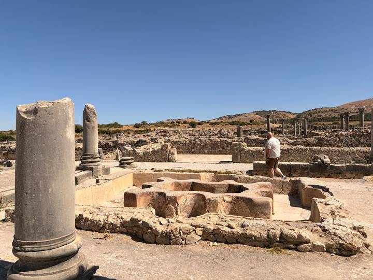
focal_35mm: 26
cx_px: 186
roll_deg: +1.2
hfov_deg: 67.3
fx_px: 280
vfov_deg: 53.1
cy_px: 140
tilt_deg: -1.8
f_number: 1.6
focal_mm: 5.96
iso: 50
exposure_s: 1/5814
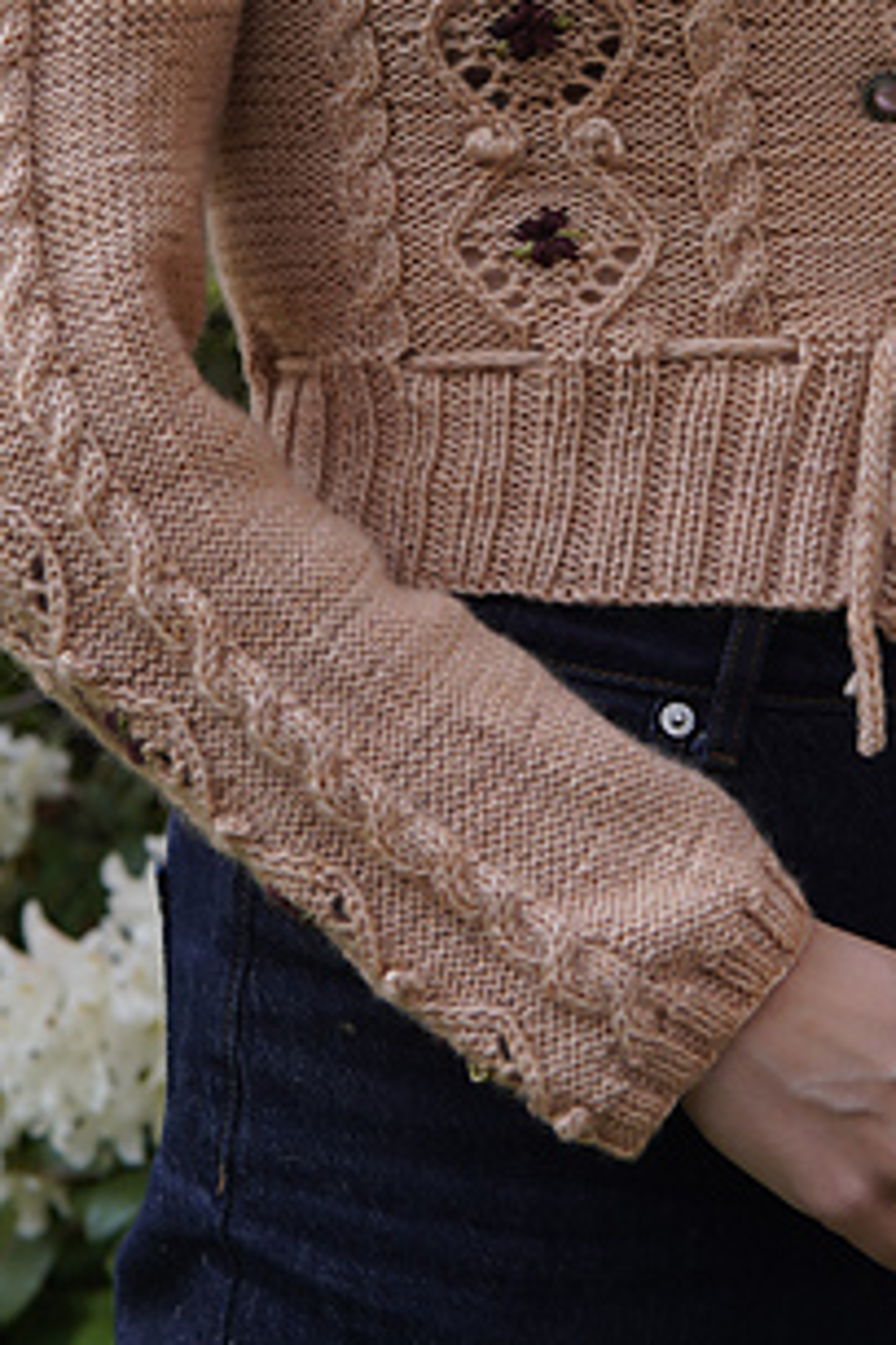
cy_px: 40
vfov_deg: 21.0
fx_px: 3509
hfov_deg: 14.5
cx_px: 525
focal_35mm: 94
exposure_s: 1/160
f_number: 4
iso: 100
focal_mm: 30
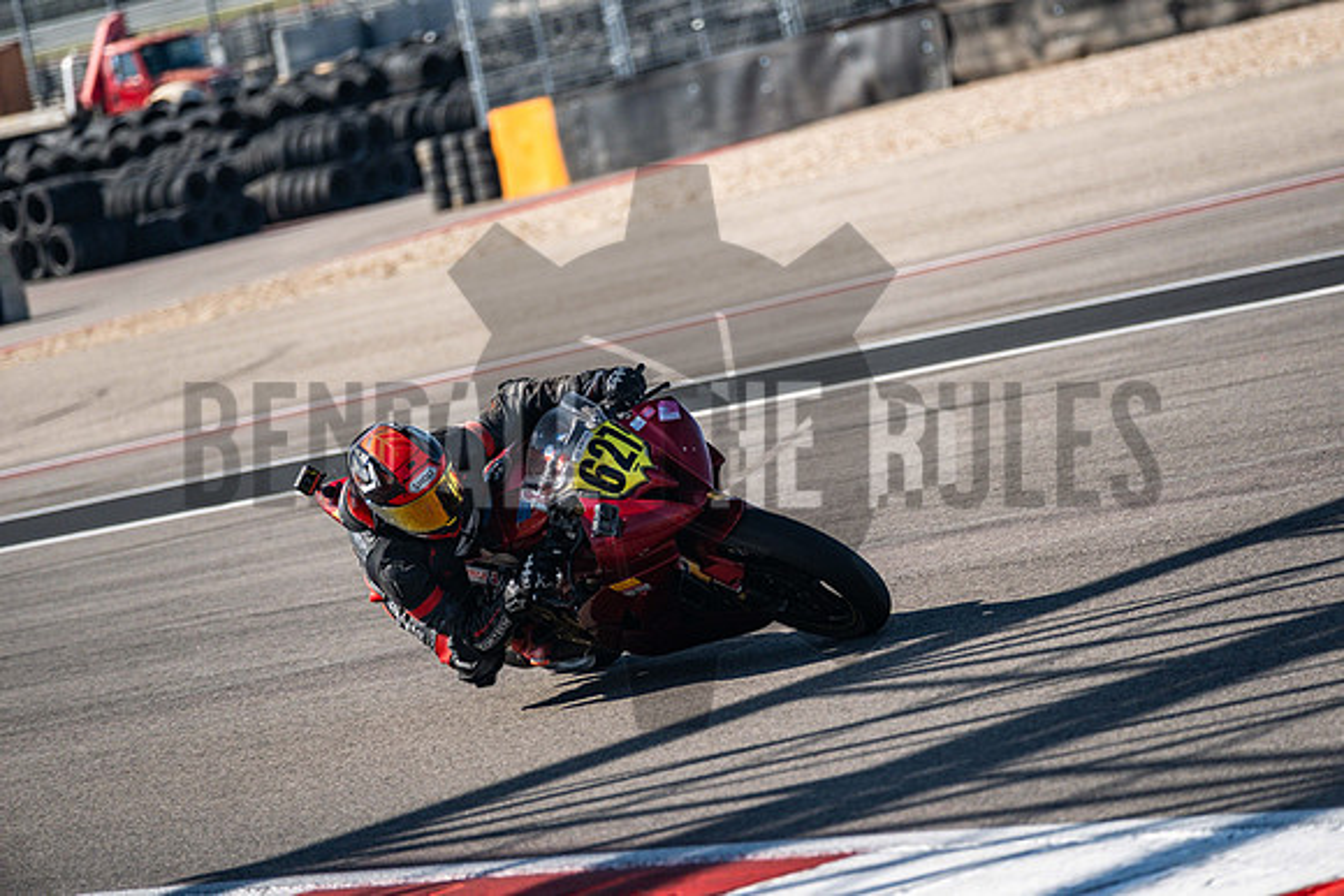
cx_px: 672
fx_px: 7841
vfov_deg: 6.5
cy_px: 448
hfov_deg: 9.8
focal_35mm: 210
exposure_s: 1/2500
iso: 800
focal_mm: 140
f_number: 2.8
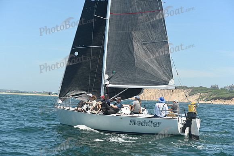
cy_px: 78
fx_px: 455
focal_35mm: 70
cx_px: 117
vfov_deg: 19.5
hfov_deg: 28.8
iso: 320
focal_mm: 70
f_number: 6.3
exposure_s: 1/1000
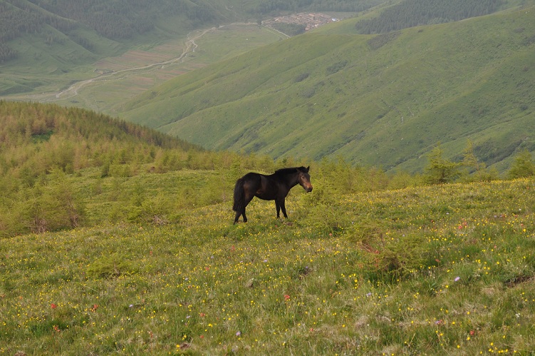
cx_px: 268
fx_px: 1225
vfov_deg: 16.5
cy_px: 178
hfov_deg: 24.6
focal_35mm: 82
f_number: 7.1
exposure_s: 1/200
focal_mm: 55
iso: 200
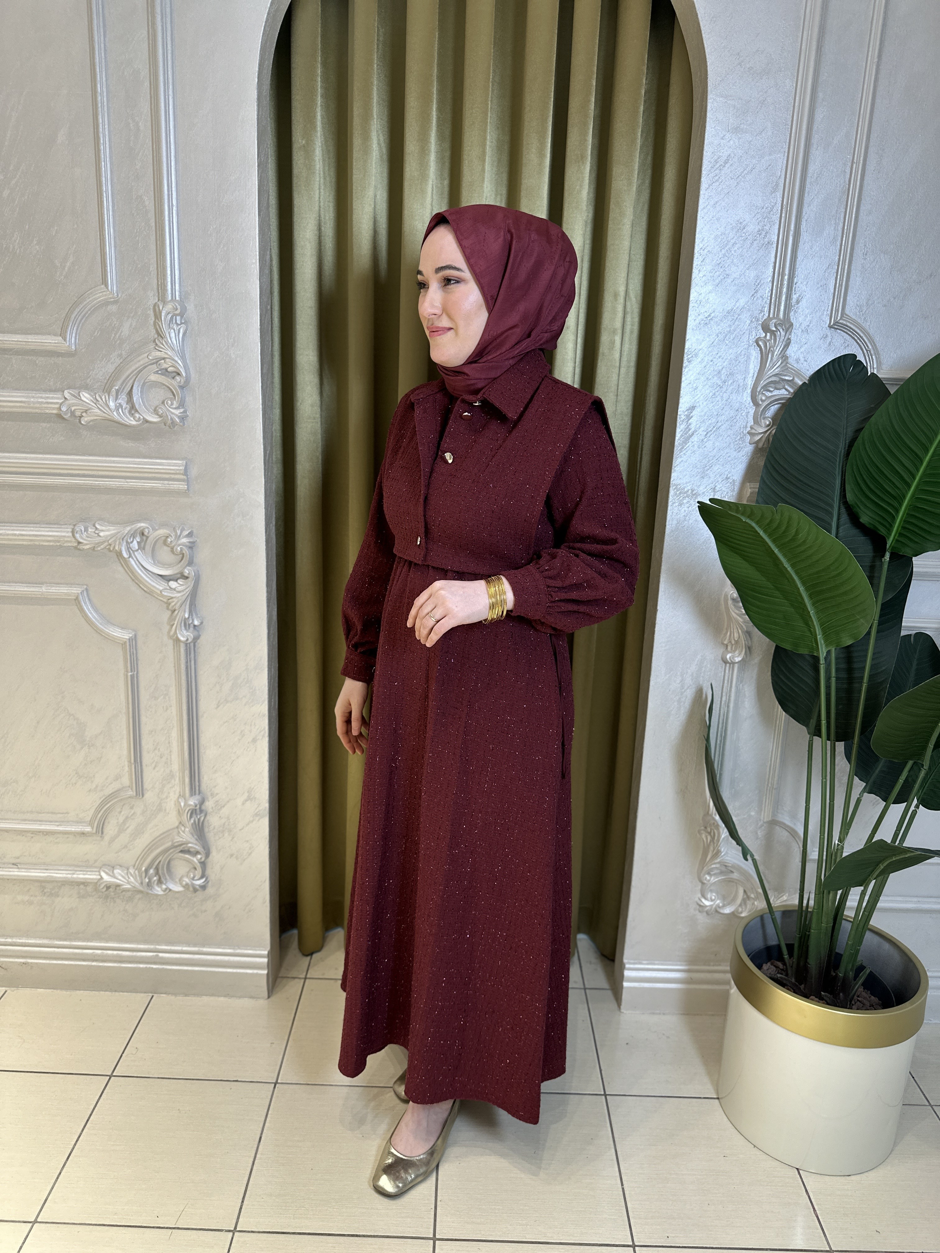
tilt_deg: -13.9
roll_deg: -3.5
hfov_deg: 56.8
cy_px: 626
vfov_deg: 71.6
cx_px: 470
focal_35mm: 24
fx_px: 869
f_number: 1.78
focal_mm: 6.86
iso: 80
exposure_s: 1/100
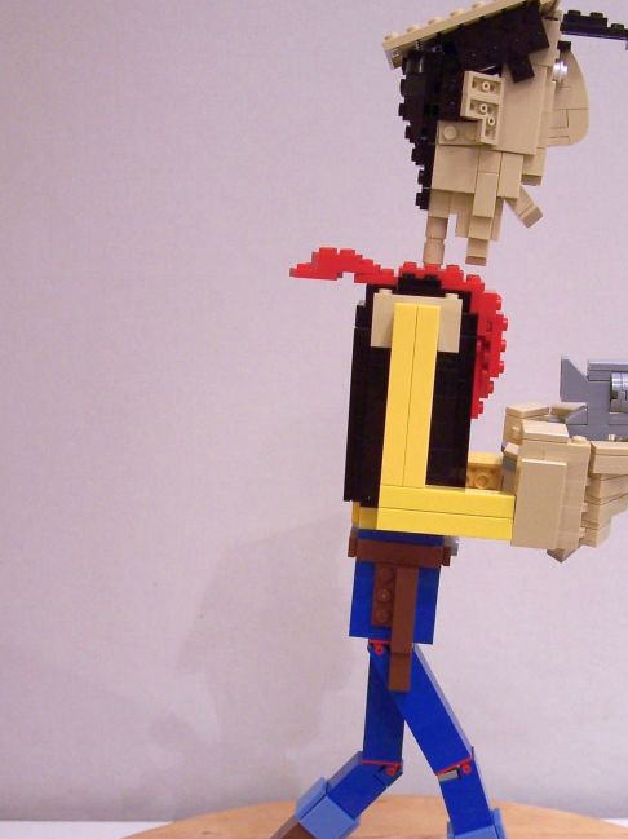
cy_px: 517
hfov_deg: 24.3
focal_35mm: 60
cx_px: 382
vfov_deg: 32.1
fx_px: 1453
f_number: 2.8
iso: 80
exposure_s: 1/4
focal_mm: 6.3
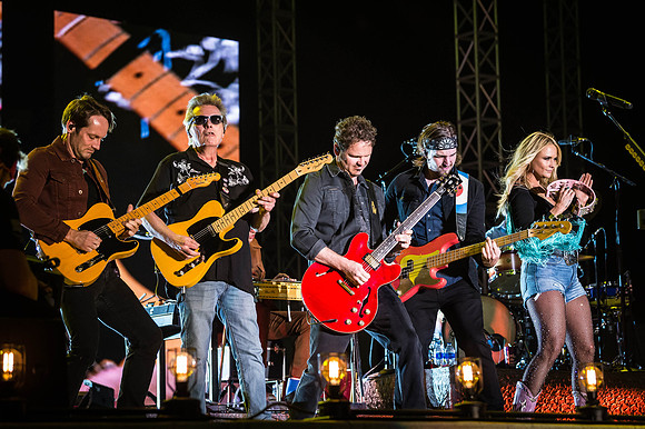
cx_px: 352
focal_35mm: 111
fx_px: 1995
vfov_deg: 12.3
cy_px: 195
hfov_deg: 18.4
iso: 3200
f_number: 4
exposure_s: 1/400
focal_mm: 102
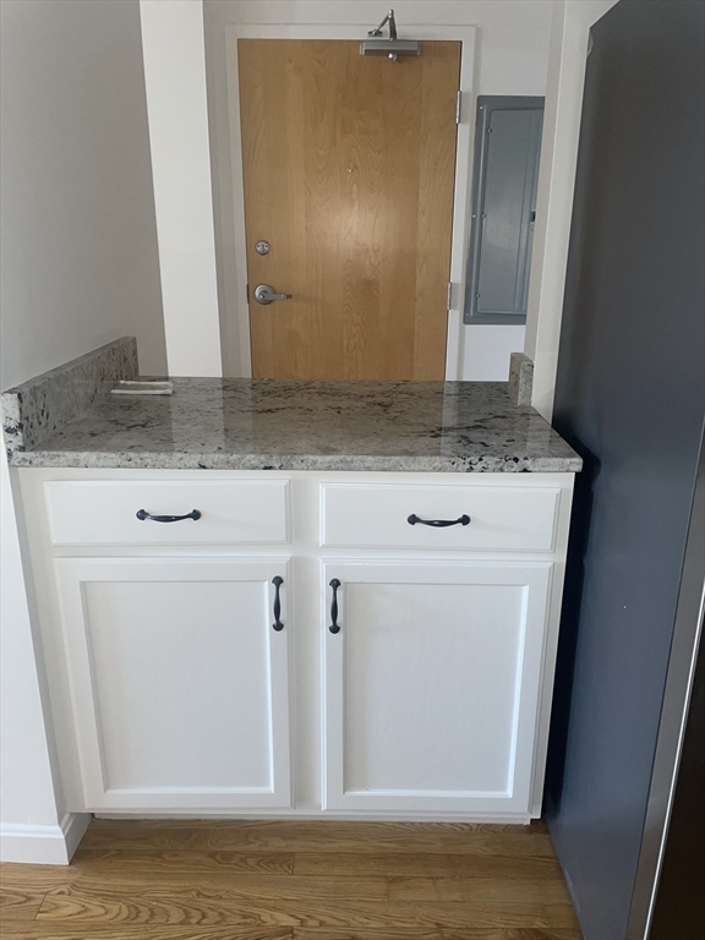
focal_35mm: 26
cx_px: 352
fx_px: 706
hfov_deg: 53.1
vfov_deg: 67.3
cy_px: 470
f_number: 1.6
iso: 50
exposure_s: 1/17
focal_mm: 4.2
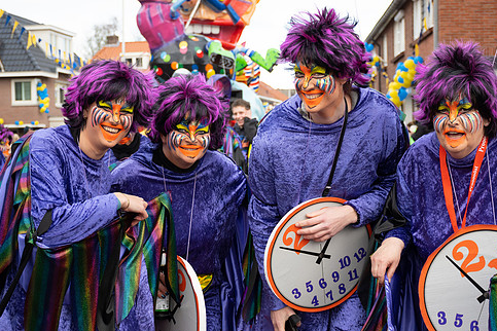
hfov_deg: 28.1
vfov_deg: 18.9
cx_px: 273
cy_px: 174
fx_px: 994
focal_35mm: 72
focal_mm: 40
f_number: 4.5
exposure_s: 1/800
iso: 400
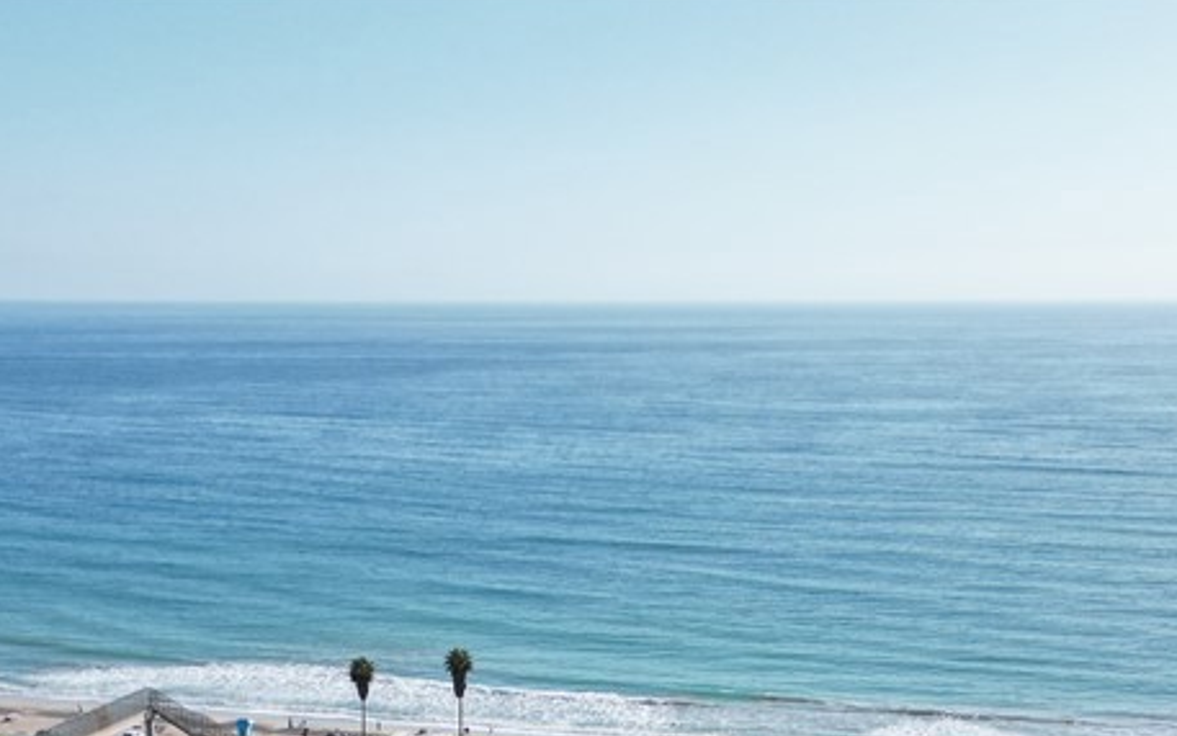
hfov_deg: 35.7
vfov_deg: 20.6
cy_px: 973
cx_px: 567
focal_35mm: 57
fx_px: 1829
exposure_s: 1/4000
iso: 200
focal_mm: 6.72
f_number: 1.7
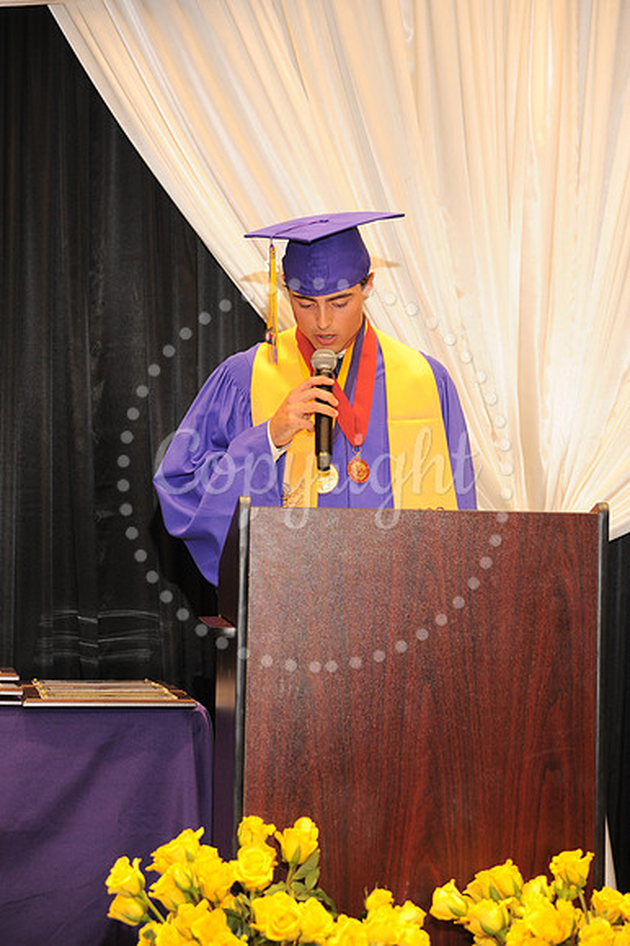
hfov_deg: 13.0
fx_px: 2759
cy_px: 473
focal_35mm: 105
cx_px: 315
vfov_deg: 19.5
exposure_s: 1/60
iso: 1250
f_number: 5.6
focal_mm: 105
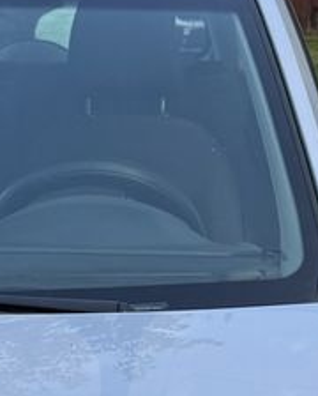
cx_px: -42
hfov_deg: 9.2
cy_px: 426
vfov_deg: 11.4
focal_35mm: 167
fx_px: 1959
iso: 50
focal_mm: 6.76
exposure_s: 1/122
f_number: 1.78
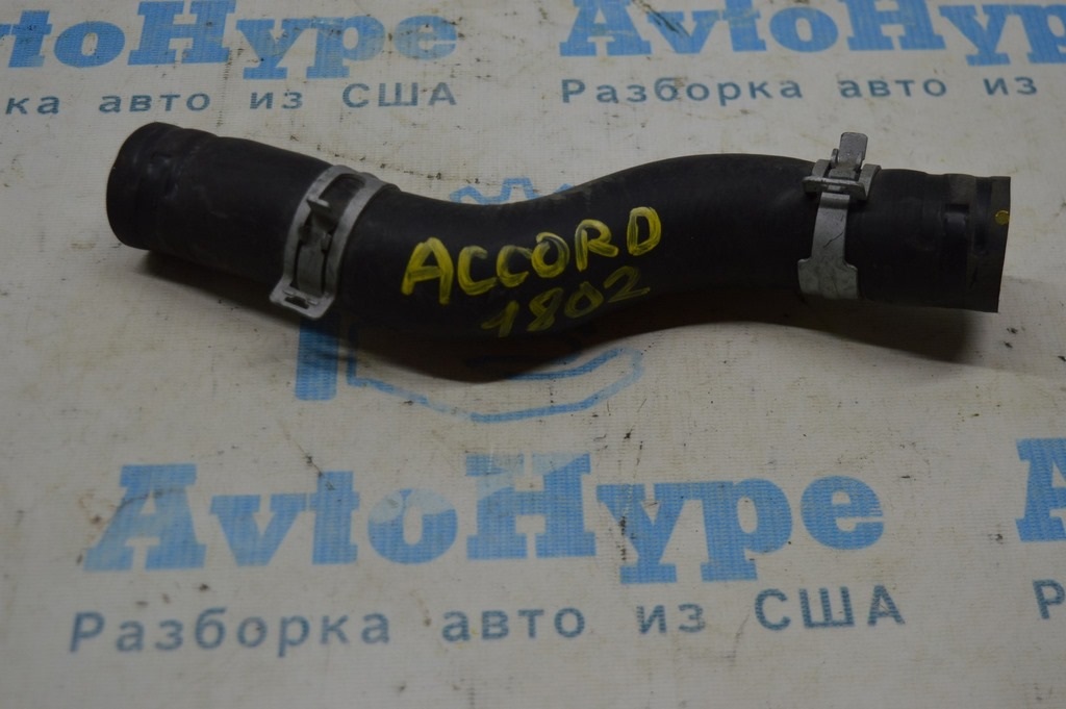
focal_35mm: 57
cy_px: 354
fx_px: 1686
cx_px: 533
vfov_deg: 23.7
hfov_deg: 35.1
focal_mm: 38
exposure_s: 1/100
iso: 400
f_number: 5
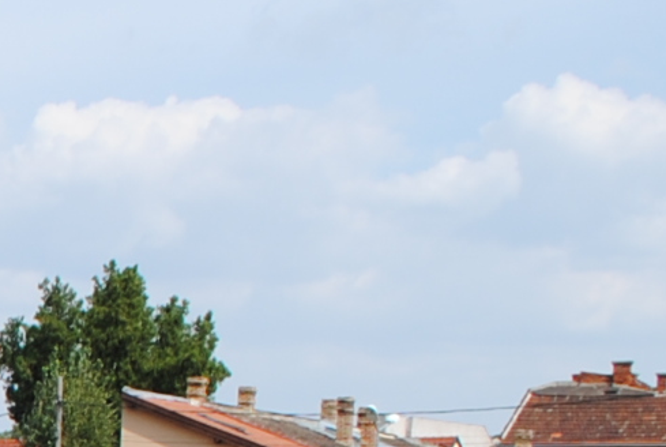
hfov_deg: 11.1
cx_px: -862
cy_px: 815
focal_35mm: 160
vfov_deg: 8.3
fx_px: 2965
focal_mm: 18
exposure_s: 1/250
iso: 100
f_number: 8
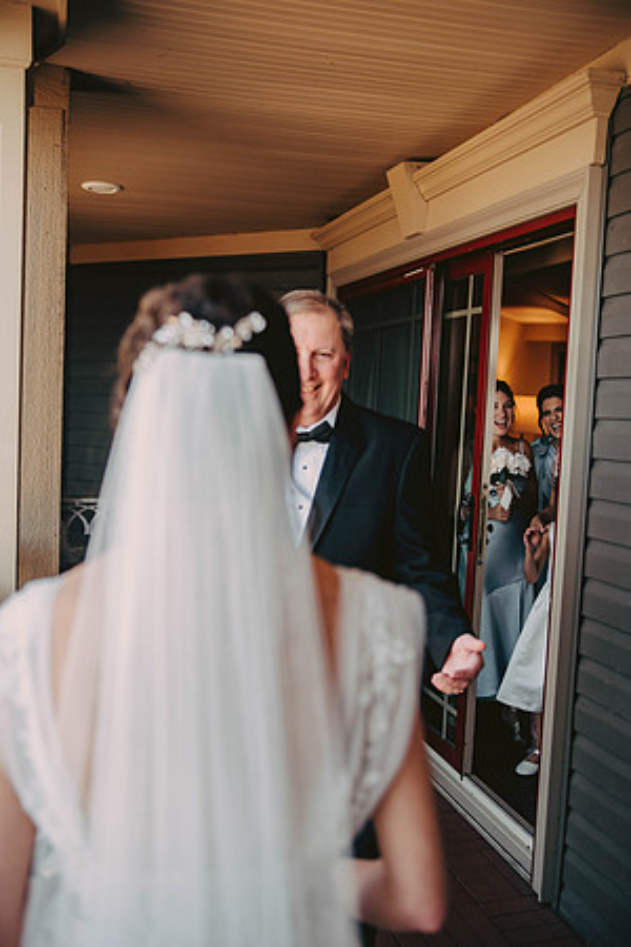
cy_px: 474
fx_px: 946
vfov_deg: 53.1
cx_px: 316
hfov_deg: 36.9
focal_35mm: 36
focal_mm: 36
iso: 800
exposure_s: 1/640
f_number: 2.8
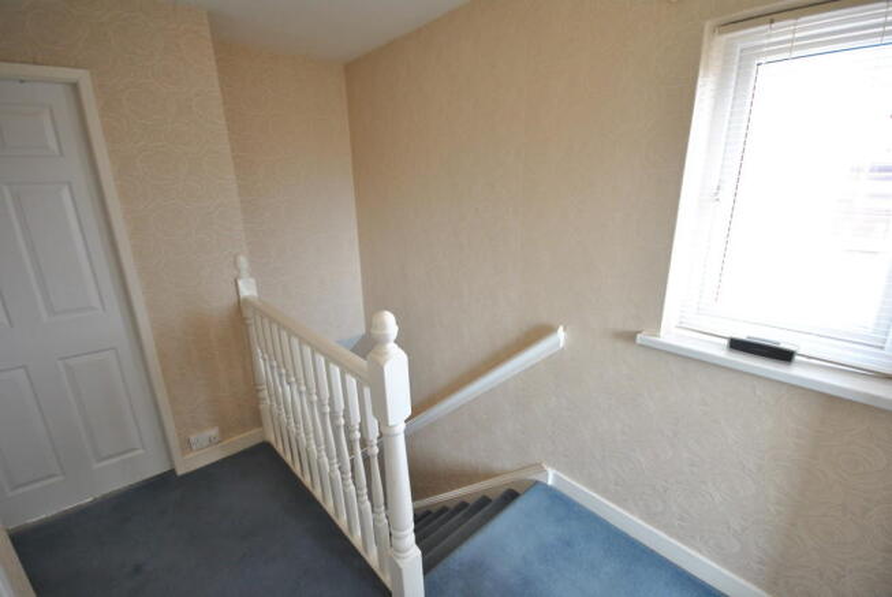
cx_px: 446
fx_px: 372
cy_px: 298
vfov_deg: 77.5
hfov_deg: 100.3
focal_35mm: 15
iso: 360
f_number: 4
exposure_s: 1/30
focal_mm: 10
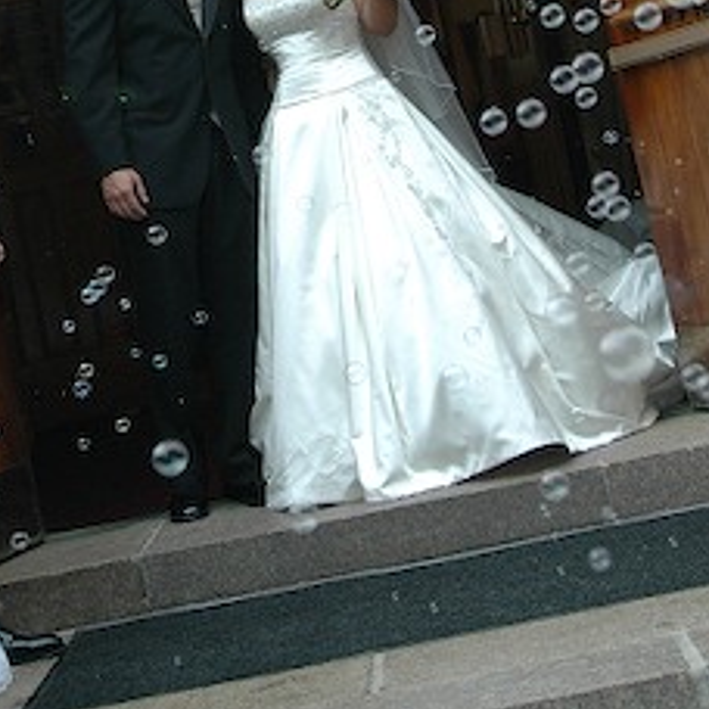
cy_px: -115
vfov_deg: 16.7
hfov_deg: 17.3
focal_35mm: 100
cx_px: 179
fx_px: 2317
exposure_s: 1/250
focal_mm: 28
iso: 400
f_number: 2.8
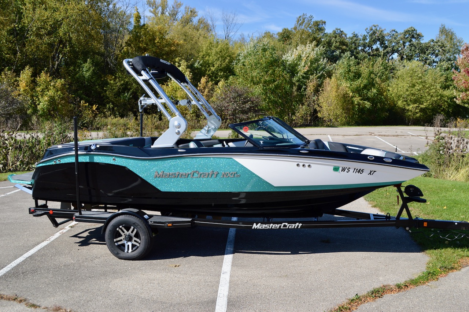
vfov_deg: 34.2
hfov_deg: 49.6
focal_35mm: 39
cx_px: 234
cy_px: 156
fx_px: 508
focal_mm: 26
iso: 100
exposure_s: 1/200
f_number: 7.1
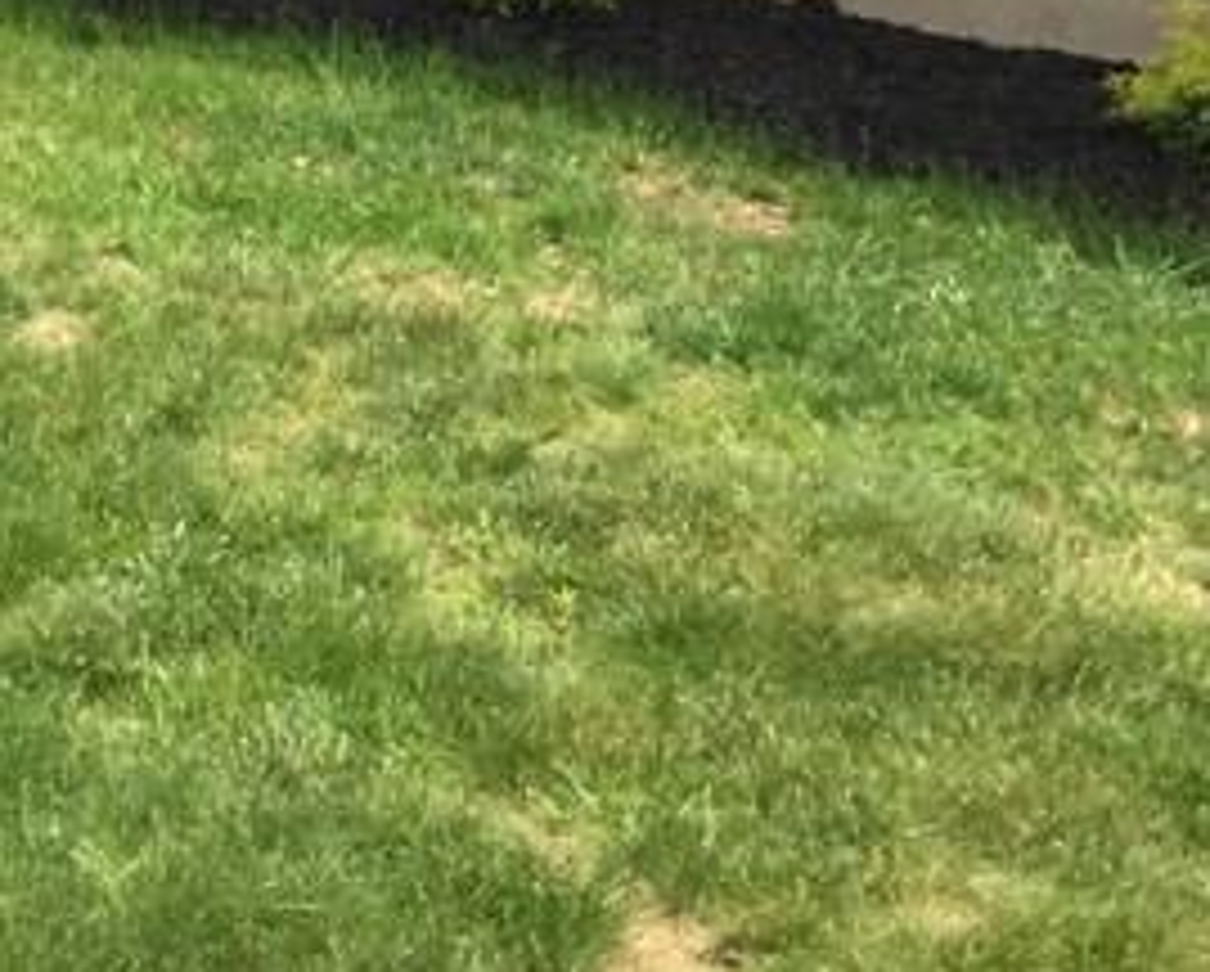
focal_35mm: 115
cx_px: -220
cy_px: -666
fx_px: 4124
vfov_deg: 12.5
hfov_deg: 16.1
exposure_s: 1/1031
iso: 25
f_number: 2.4
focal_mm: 3.3
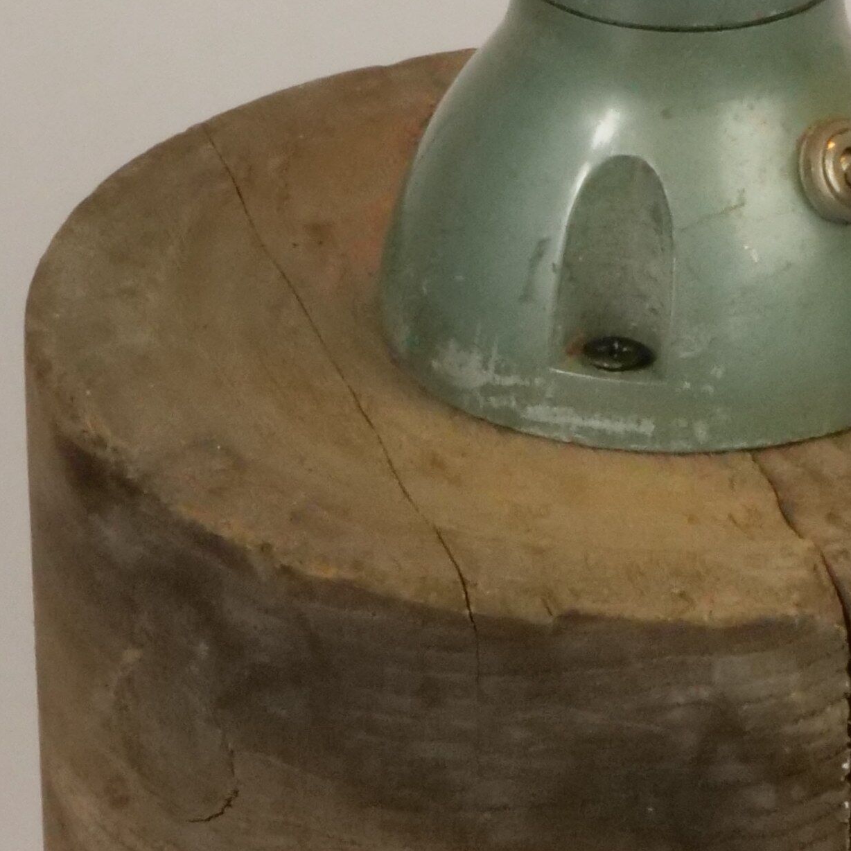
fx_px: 8928
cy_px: 563
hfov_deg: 5.5
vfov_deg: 5.5
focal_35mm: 321
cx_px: 493
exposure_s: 1/80
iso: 3200
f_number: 22
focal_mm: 43
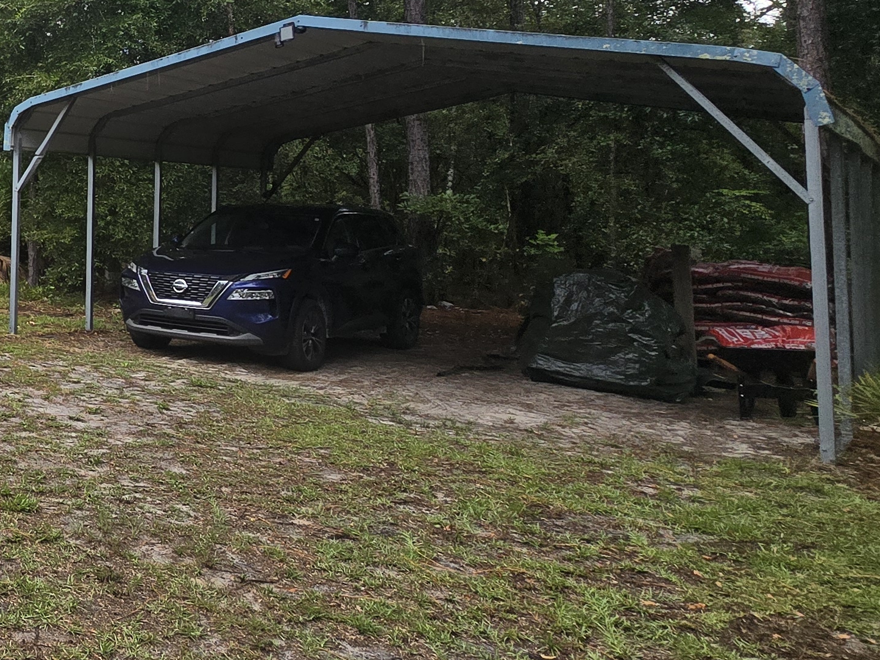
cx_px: -252
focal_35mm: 36
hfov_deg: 35.7
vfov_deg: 38.3
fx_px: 915
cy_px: 140
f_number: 2.2
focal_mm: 2.2
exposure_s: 1/560
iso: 50
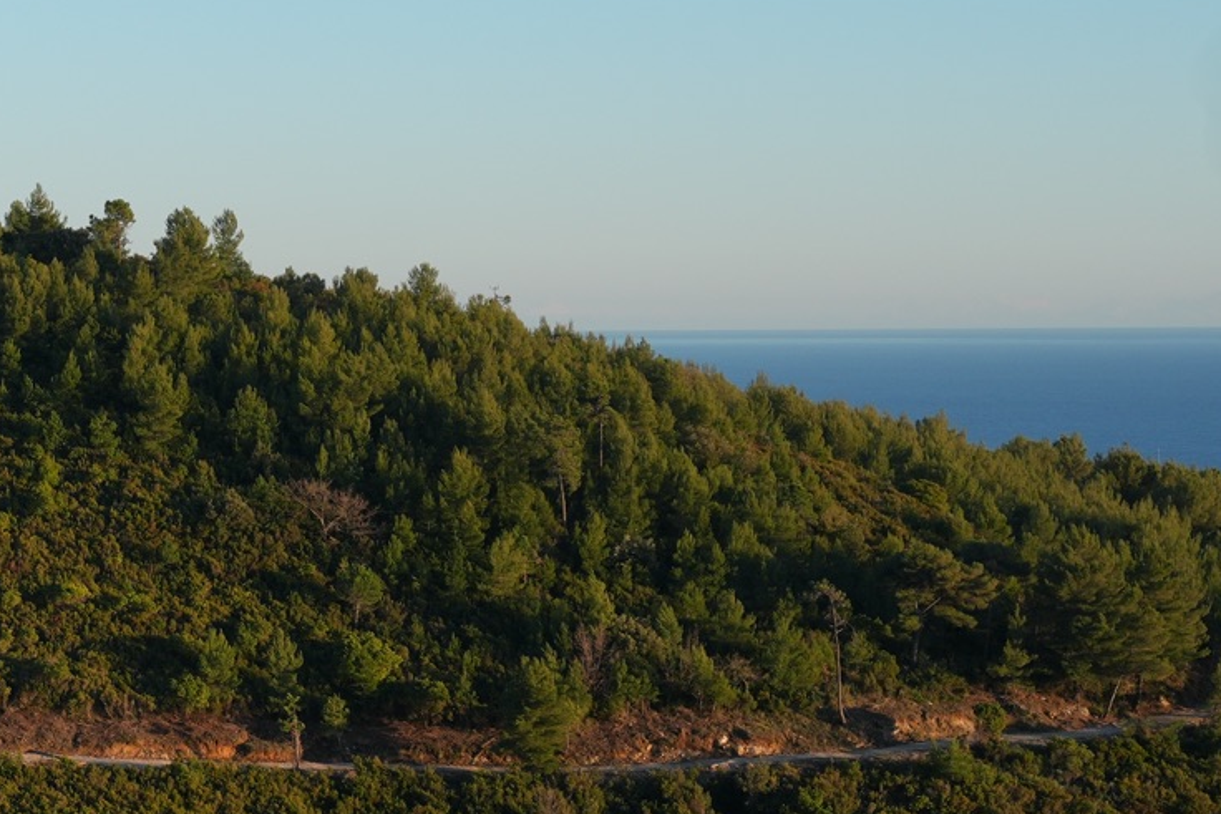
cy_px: 426
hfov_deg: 16.2
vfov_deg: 11.3
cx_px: -224
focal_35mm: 121
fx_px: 4115
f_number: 9
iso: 125
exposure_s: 1/100
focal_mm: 31
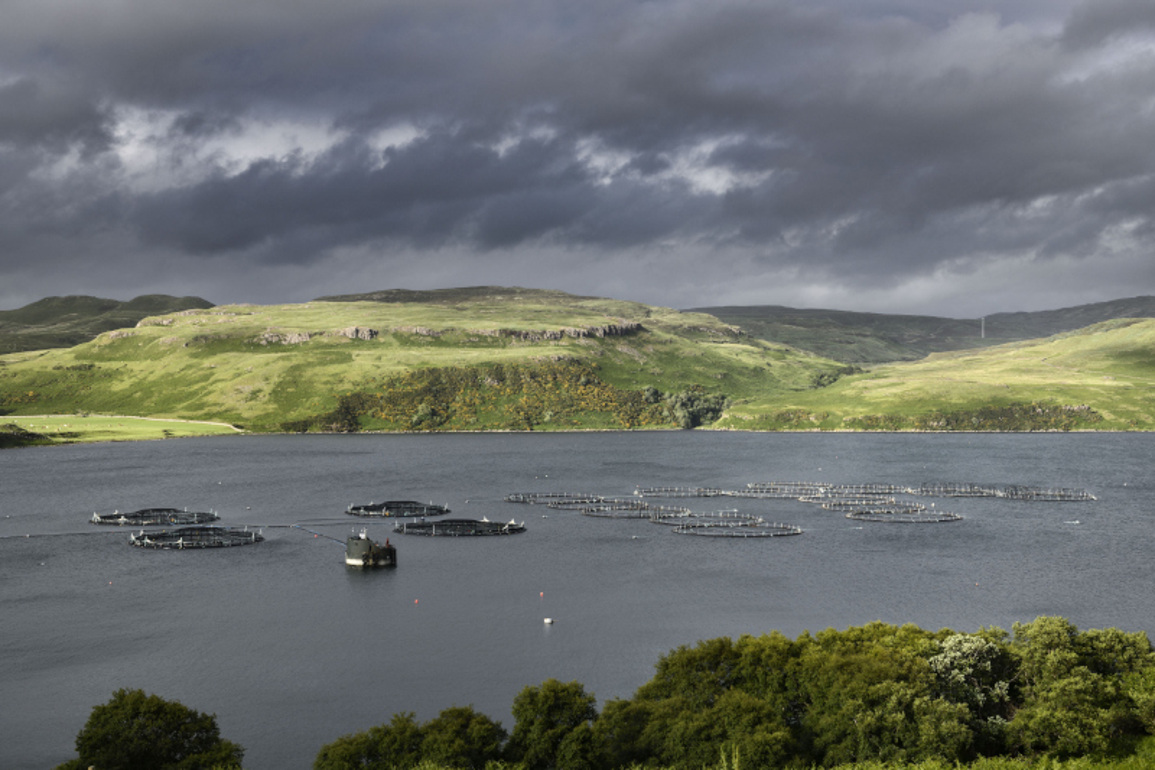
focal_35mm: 35
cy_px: 385
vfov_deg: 37.8
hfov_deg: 54.4
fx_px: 1123
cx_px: 578
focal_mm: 35
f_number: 8
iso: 50
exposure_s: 1/40
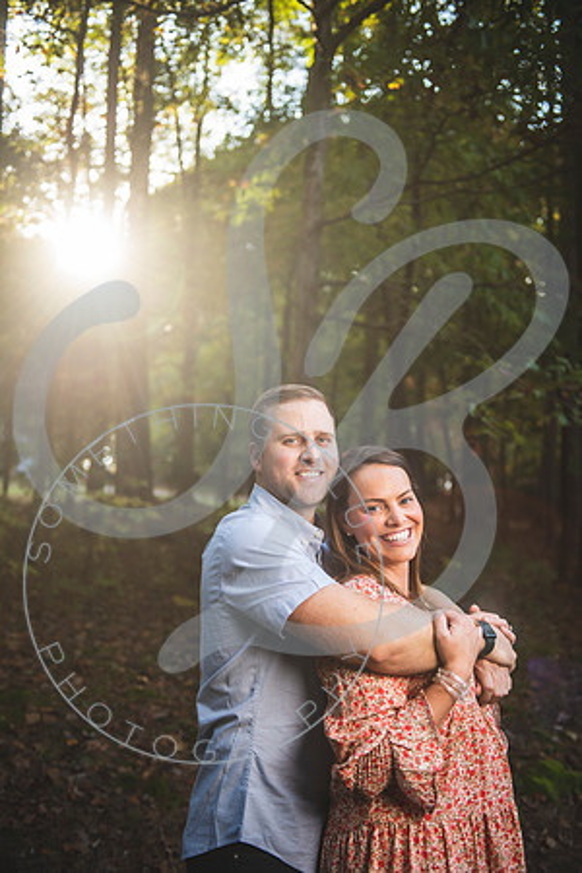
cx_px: 291
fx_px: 1018
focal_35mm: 42
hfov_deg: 31.9
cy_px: 436
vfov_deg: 46.4
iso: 100
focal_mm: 42
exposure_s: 1/200
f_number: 2.8
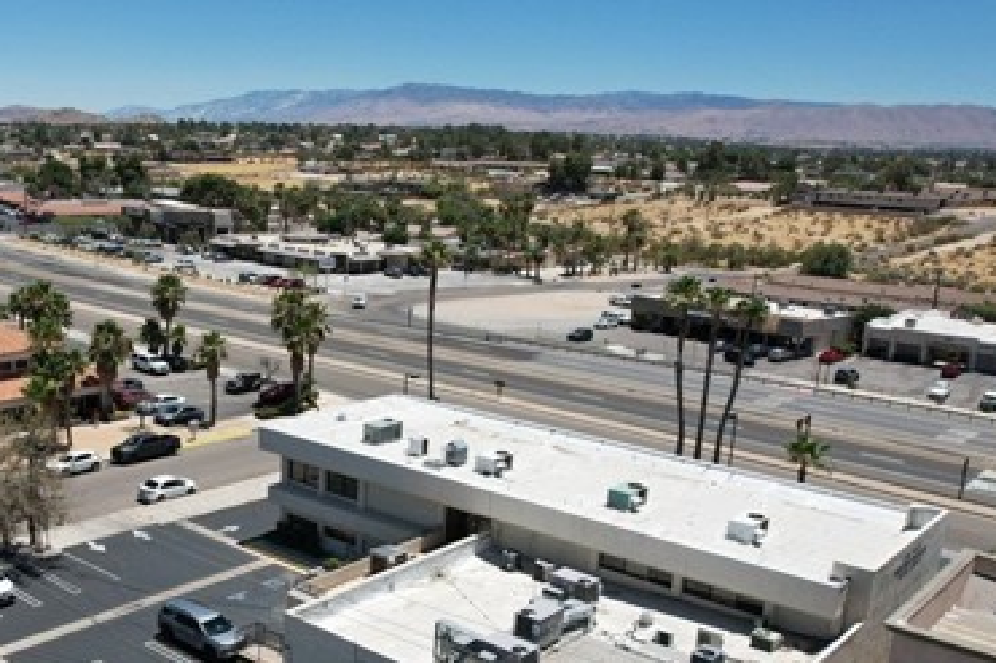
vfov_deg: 34.5
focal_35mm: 38
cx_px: 295
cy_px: 466
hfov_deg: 49.4
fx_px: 1051
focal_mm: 8.38
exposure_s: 1/725
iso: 110
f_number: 2.8
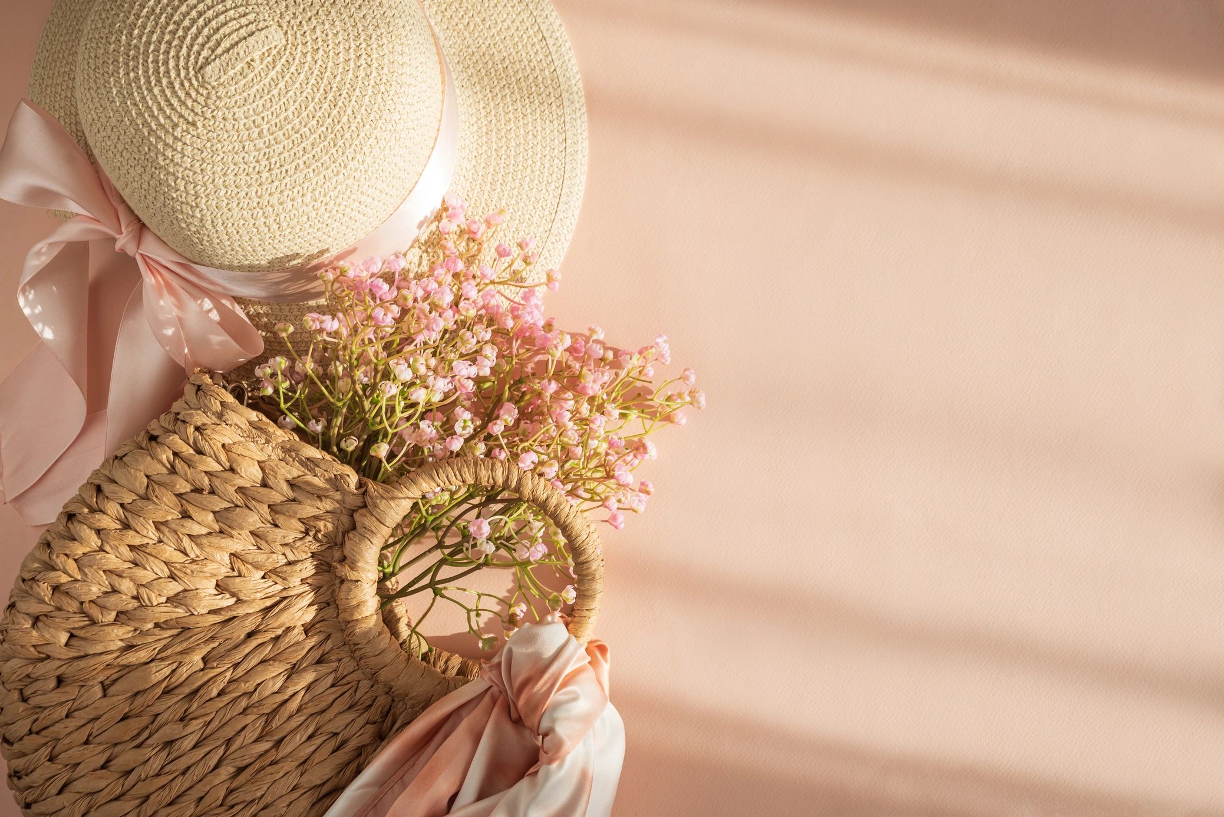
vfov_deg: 26.5
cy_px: 401
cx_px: 610
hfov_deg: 38.9
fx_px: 1735
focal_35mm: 51
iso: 125
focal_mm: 50
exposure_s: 1/80
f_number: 8
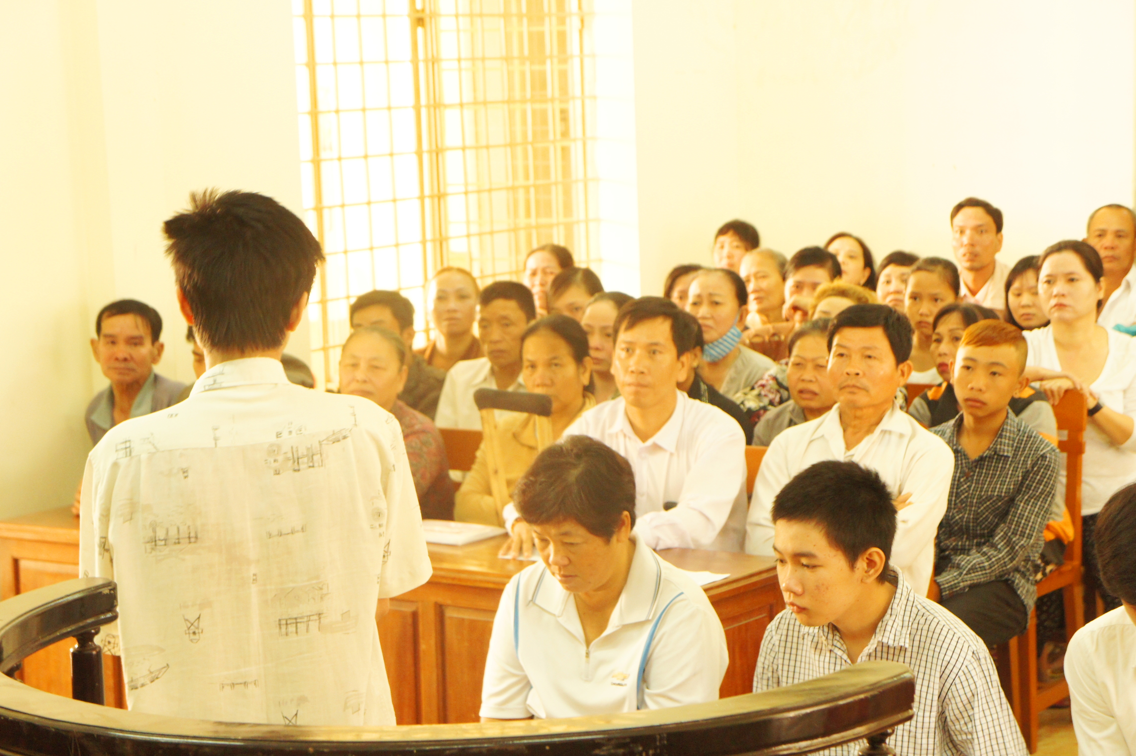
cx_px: 568
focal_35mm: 82
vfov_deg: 16.5
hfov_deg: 24.6
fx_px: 2602
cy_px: 378
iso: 1600
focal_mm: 55
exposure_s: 1/20
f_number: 5.6
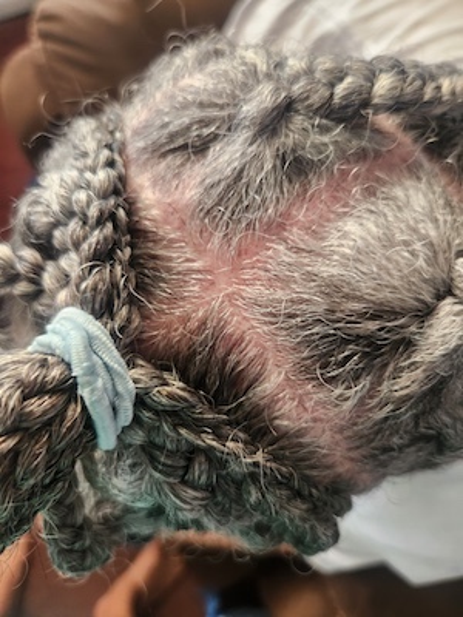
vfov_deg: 73.9
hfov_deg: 58.9
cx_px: 232
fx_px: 410
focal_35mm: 23
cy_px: 308
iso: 160
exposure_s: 1/120
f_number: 1.8
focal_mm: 5.4
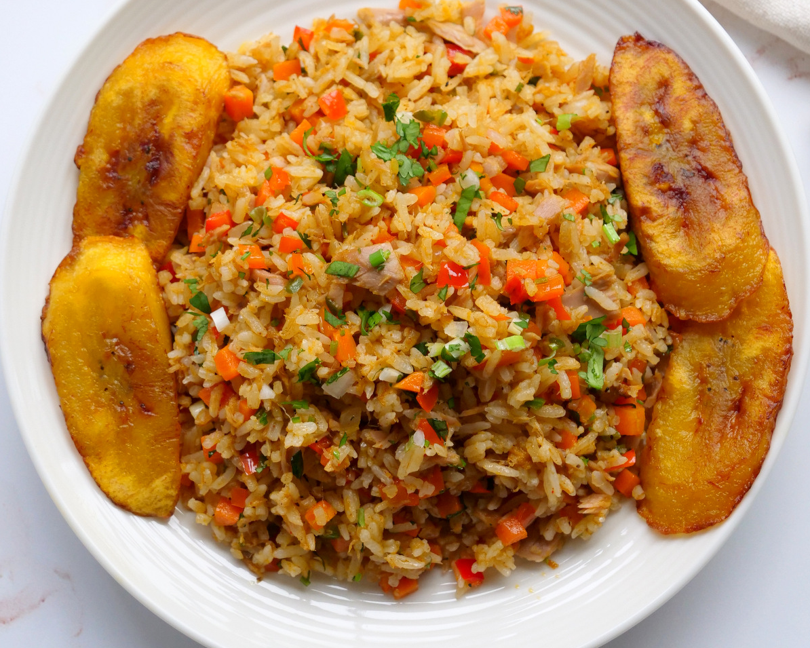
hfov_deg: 21.5
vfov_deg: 17.2
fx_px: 2133
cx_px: 407
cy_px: 227
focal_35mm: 89
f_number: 3.8
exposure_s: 1/80
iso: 800
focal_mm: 34
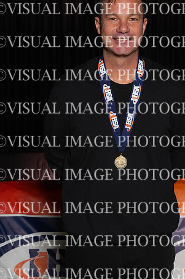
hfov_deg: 12.1
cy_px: 125
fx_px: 872
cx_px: 113
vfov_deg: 18.1
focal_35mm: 113
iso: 640
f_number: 8
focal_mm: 88
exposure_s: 1/160
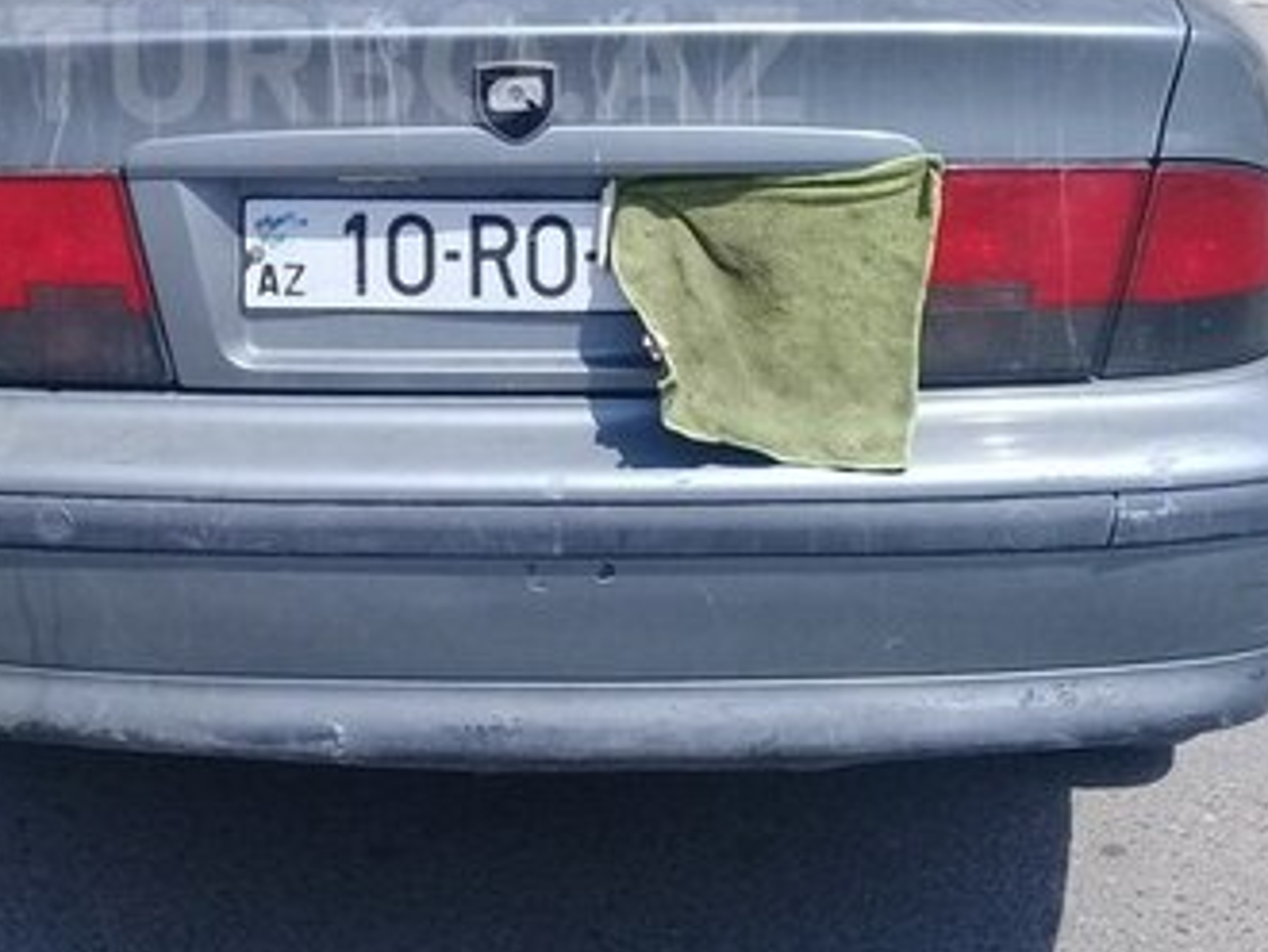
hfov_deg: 30.9
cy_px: 63
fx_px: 2273
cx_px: 407
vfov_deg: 23.0
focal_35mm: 62
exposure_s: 1/1302
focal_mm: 3.3
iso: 50
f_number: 2.2
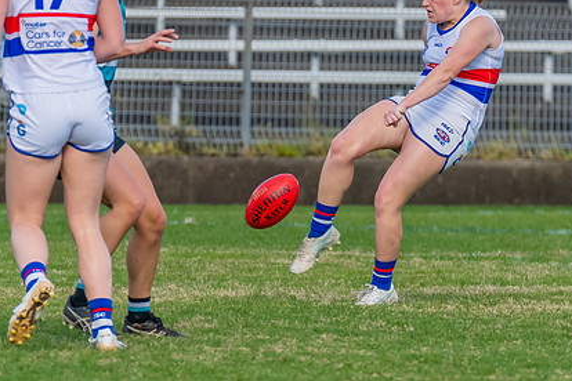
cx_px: 381
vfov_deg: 1.2
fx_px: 18207
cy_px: 170
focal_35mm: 1146
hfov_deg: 1.8
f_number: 6.3
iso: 1400
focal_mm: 460
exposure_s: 1/1600
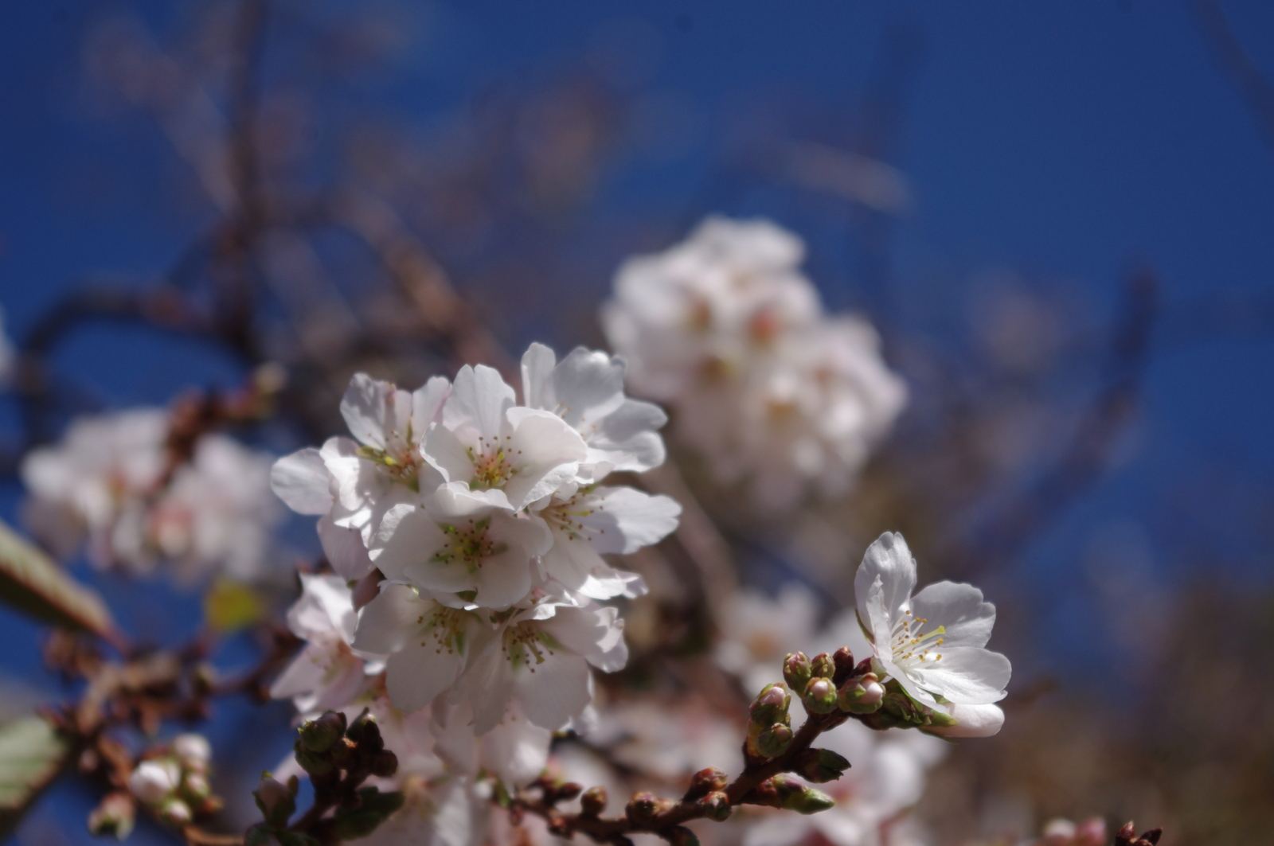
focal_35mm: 82
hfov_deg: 24.8
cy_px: 423
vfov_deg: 16.6
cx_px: 637
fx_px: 2899
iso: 200
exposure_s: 1/1000
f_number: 7.1
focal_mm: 55
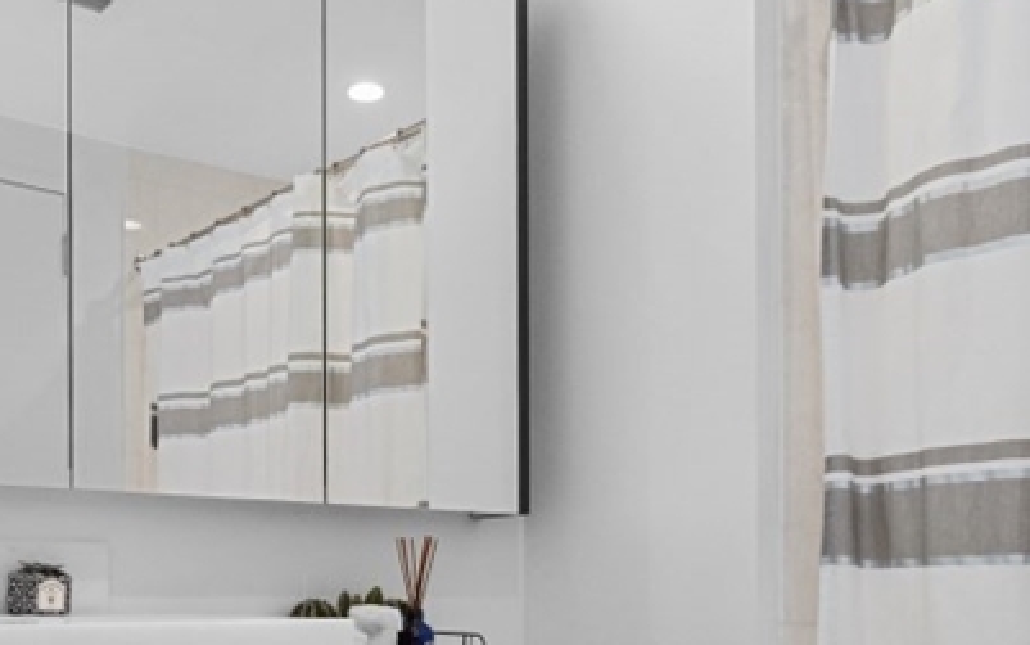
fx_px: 1095
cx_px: 326
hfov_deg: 49.3
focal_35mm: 39
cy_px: 556
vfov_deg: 31.5
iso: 1250
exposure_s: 1/60
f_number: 8
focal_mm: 10
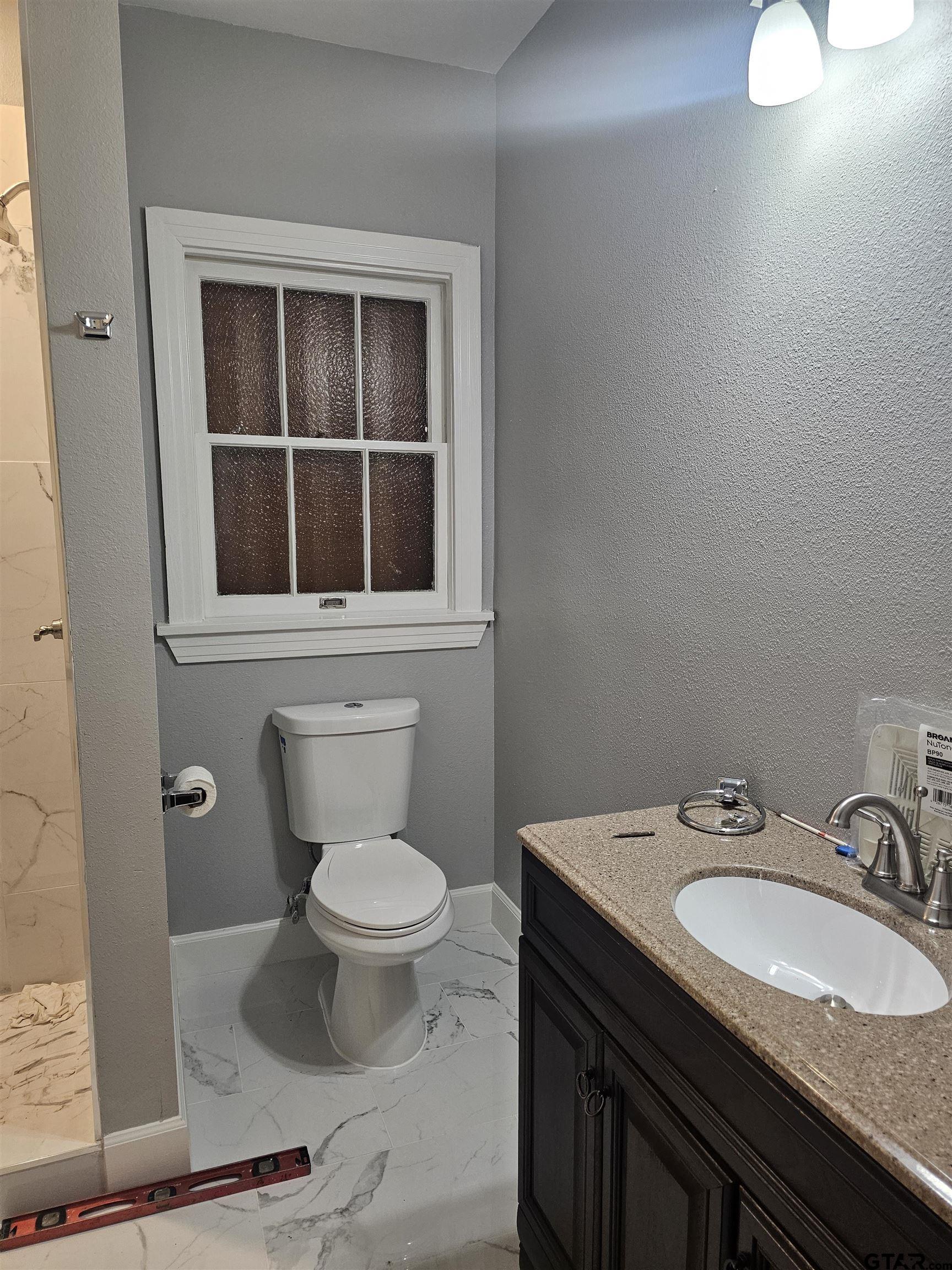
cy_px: 635
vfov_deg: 73.9
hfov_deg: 58.9
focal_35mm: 23
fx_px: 843
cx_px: 476
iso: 250
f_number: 1.7
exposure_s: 1/120
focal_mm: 6.3
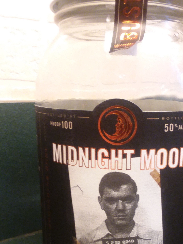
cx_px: 124
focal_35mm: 41
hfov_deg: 34.7
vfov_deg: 44.8
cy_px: 171
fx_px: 289
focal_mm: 2.47
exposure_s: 1/24
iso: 160
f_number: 1.9
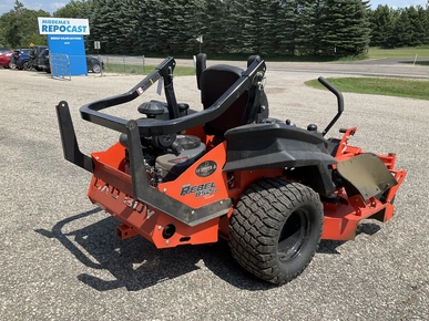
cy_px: 158
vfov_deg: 46.8
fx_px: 372
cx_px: 219
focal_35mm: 30
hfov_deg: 60.0
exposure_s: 1/1412
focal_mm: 3
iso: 25
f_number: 1.8
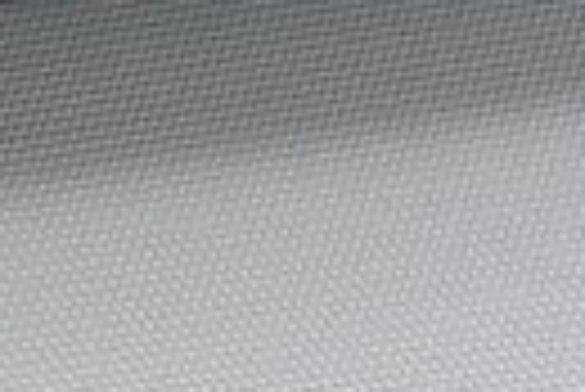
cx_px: -122
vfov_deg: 4.2
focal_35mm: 311
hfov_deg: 6.6
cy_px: -894
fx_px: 5057
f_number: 4
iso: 500
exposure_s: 1/60
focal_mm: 27
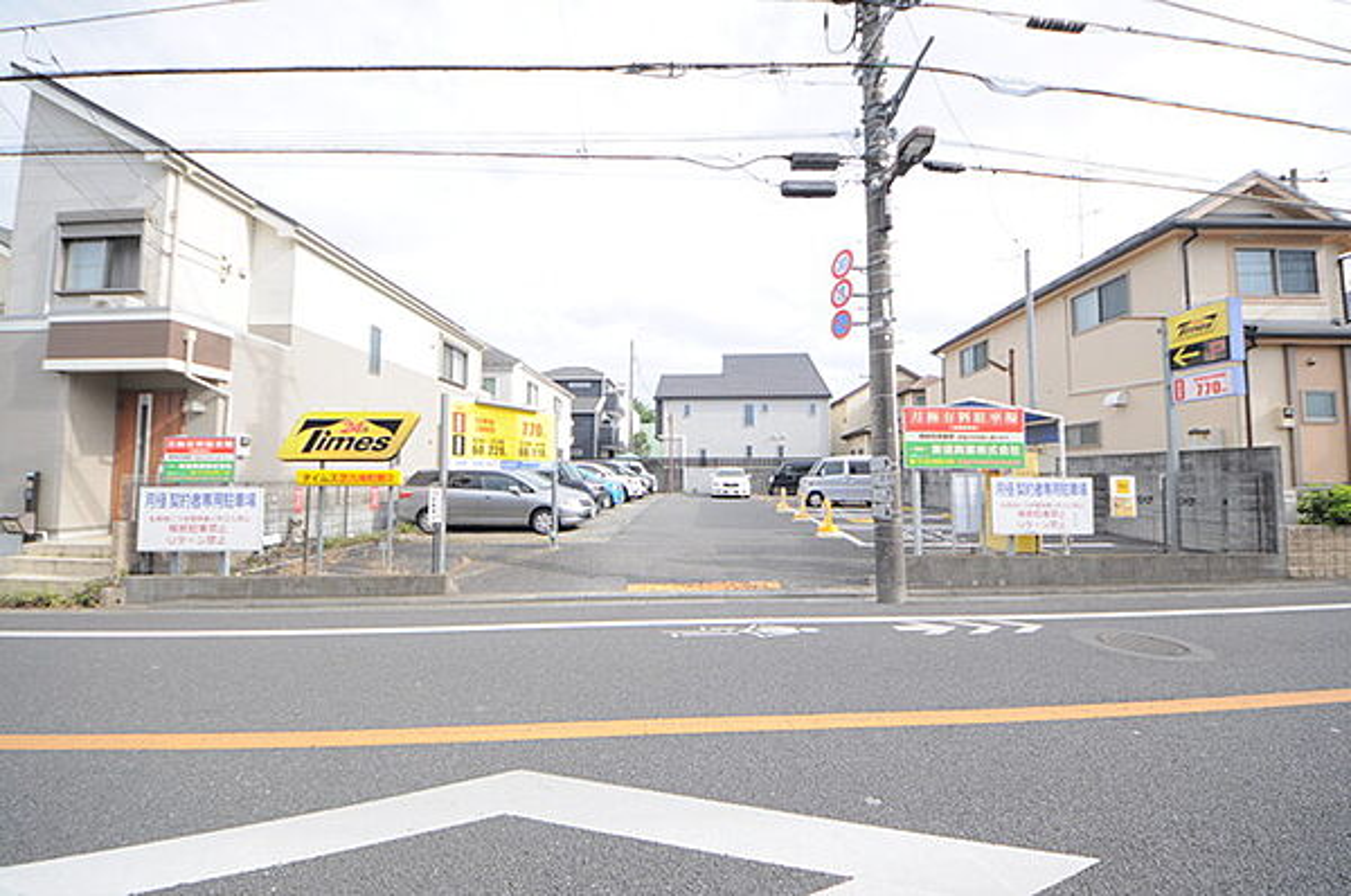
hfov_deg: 112.7
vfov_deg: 89.8
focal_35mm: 12
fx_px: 450
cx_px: 676
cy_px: 448
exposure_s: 1/200
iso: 200
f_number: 7.1
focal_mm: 8
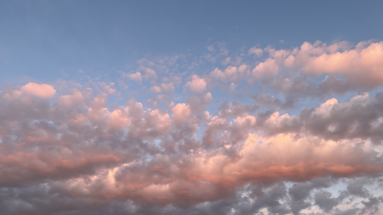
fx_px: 295
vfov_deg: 39.7
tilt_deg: +33.4
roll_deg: +0.0
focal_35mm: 29
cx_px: 187
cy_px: 144
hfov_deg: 66.1
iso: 32
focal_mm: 5.1
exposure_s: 1/122
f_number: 1.6
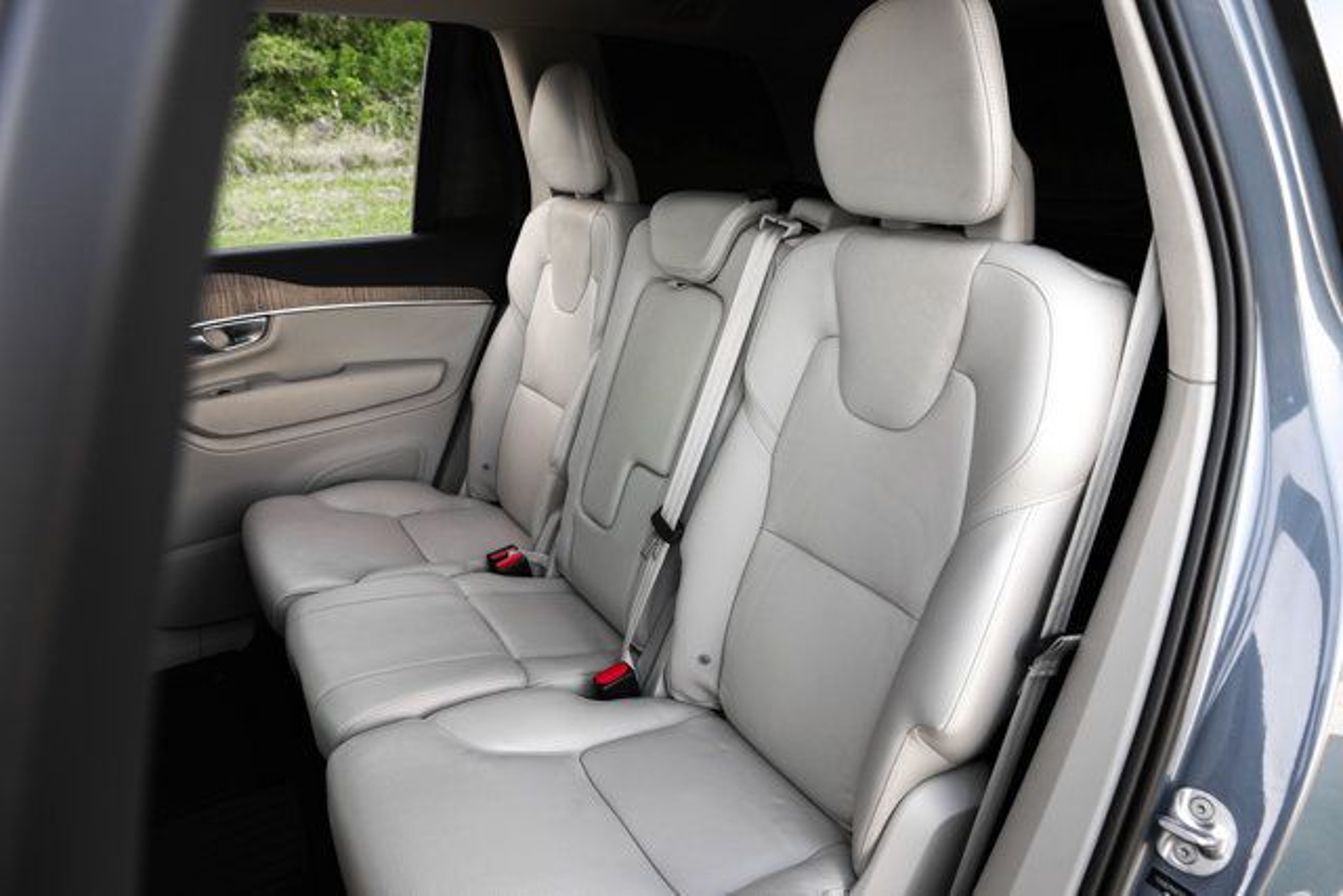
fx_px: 895
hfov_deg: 73.7
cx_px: 672
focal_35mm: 24
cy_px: 448
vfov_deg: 53.2
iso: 1000
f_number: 6.3
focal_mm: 24
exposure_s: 1/200
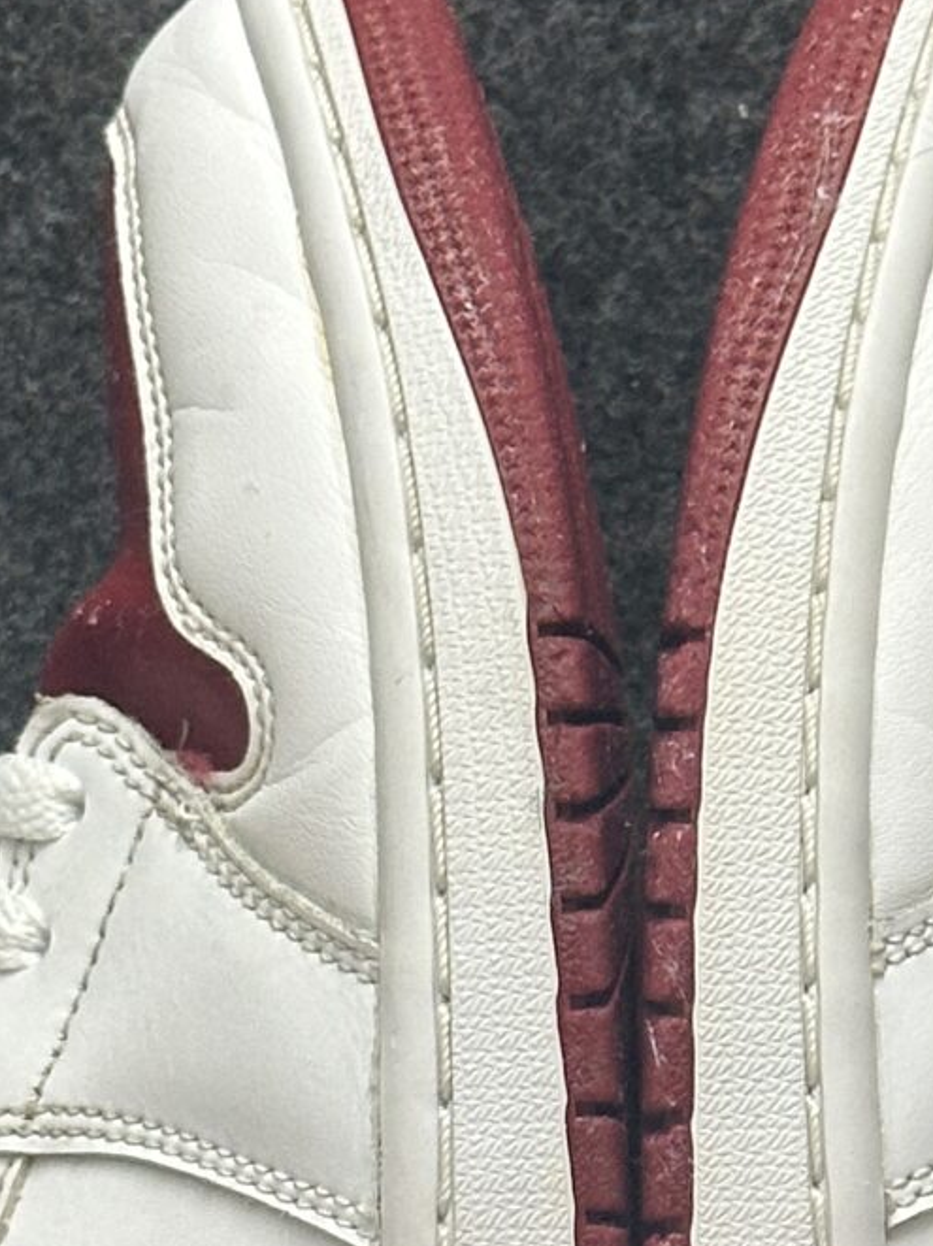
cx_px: 658
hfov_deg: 8.0
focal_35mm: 186
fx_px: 6691
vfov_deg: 10.5
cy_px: 1516
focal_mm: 6.86
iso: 200
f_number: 1.78
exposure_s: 1/34
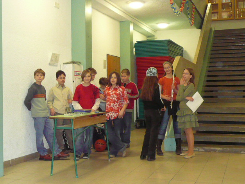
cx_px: 121
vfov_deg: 30.3
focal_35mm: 48
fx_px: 340
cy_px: 94
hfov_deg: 39.7
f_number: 3.6
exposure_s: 1/30
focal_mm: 5.5
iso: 640
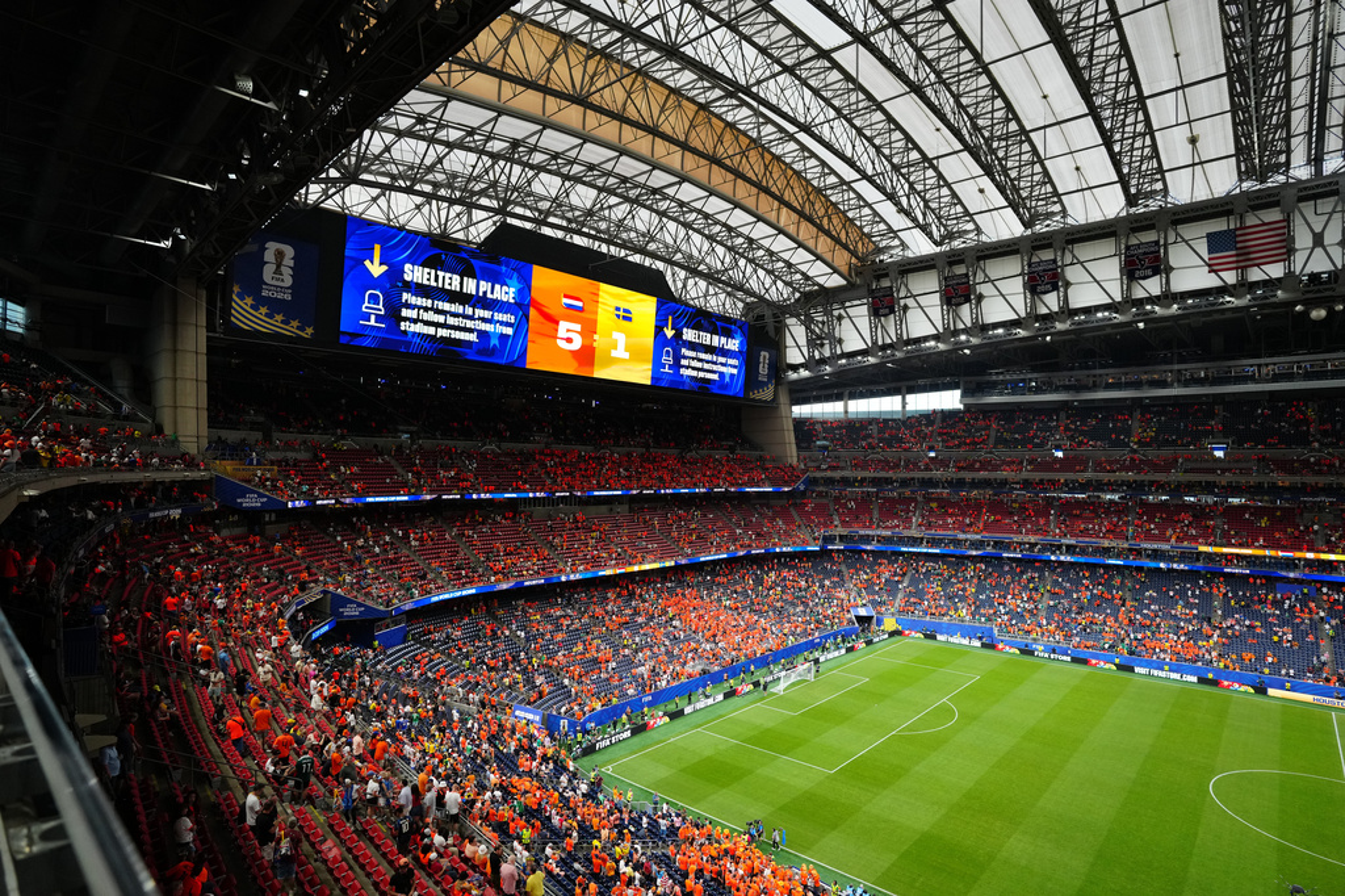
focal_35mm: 18
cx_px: 672
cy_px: 448
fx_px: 672
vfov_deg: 67.3
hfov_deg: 90.0
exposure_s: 1/1250
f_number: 2.8
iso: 2500
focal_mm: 18
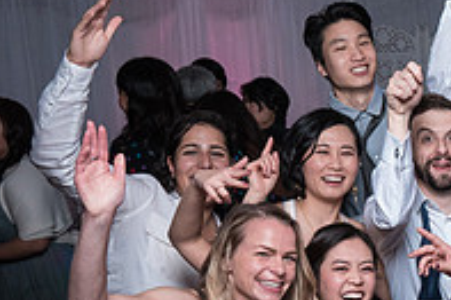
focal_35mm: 79
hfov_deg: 24.1
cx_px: 491
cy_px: 307
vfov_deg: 16.8
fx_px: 989
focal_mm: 24
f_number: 5.6
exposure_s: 1/200
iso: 2000
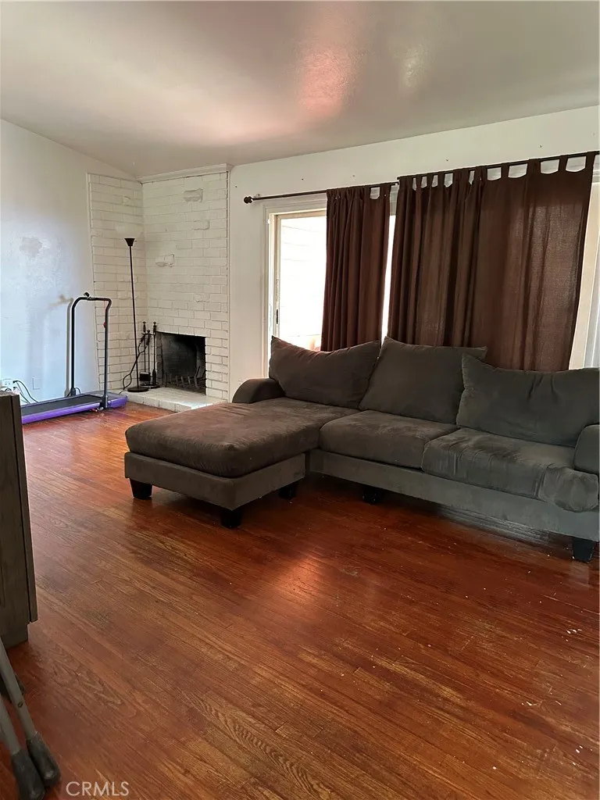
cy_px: 400
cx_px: 300
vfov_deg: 71.6
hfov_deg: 56.8
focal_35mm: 24
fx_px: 555
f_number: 1.78
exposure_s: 1/60
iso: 500
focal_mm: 6.86
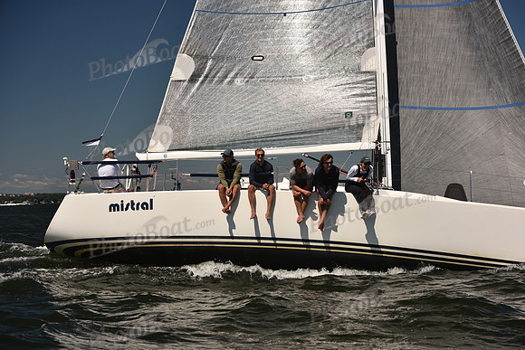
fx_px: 1021
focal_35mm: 70
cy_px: 175
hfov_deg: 28.8
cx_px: 262
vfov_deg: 19.5
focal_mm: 70
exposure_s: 1/1600
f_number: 5
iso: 250
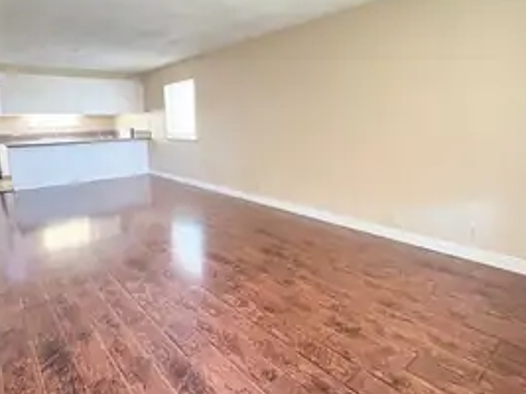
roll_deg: +1.0
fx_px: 319
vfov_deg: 63.3
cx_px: 232
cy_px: 179
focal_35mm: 21
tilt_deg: -10.4
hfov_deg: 78.7
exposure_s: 1/60
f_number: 2.2
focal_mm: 2.22
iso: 1000
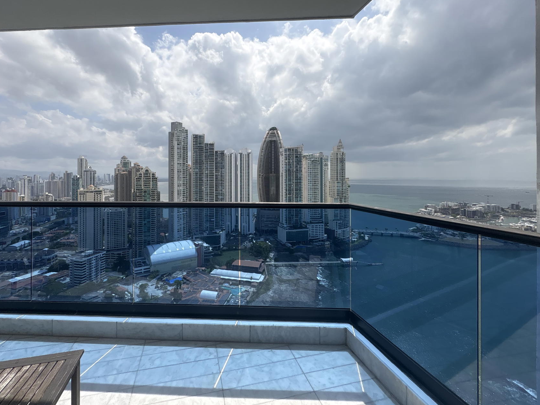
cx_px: 243
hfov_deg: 94.2
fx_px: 250
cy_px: 176
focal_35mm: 16
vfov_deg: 77.7
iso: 50
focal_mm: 2.22
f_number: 2.2
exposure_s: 1/3390
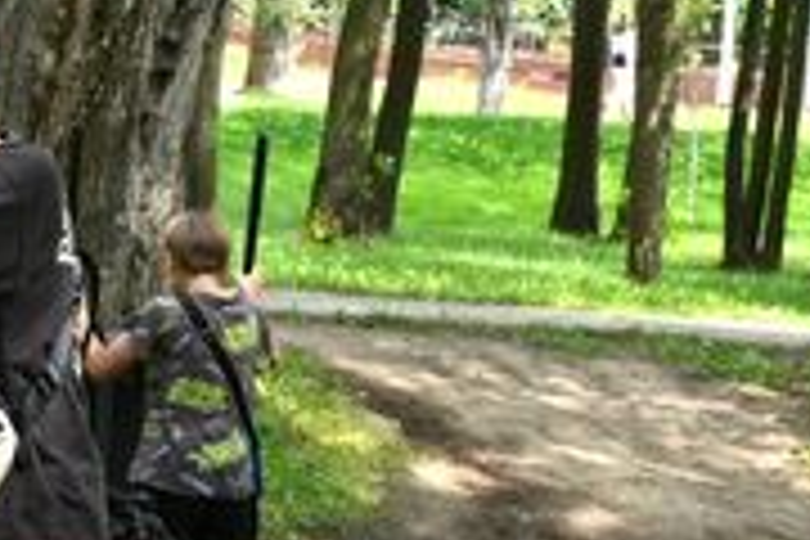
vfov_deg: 10.9
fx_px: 2790
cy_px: 558
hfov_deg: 15.8
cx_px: -214
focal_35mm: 124
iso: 400
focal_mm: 32
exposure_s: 1/250
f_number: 9
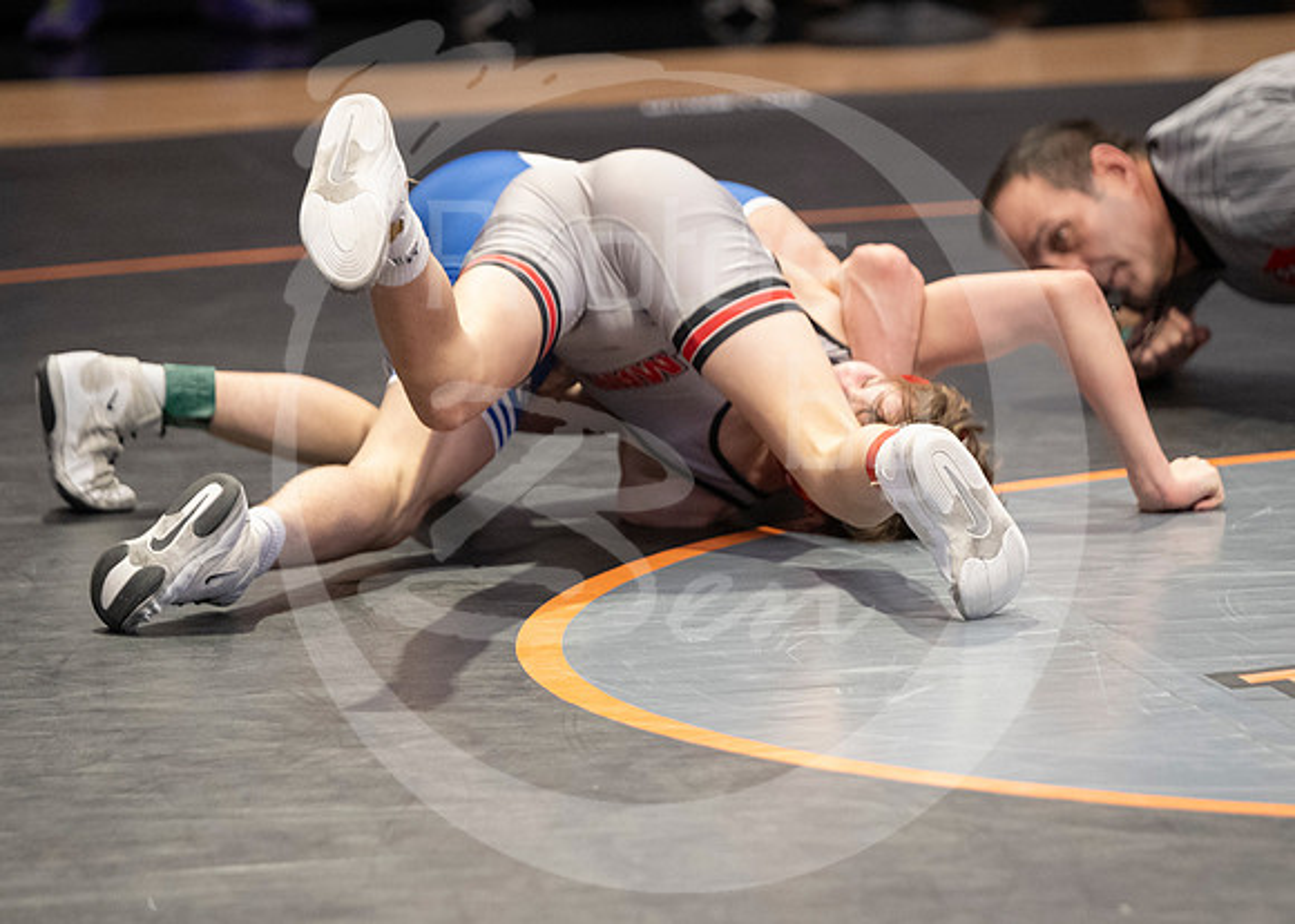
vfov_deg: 5.2
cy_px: 701
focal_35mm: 278
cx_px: 628
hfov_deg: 7.2
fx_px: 10230
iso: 3200
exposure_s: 1/1000
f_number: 2.8
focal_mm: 175
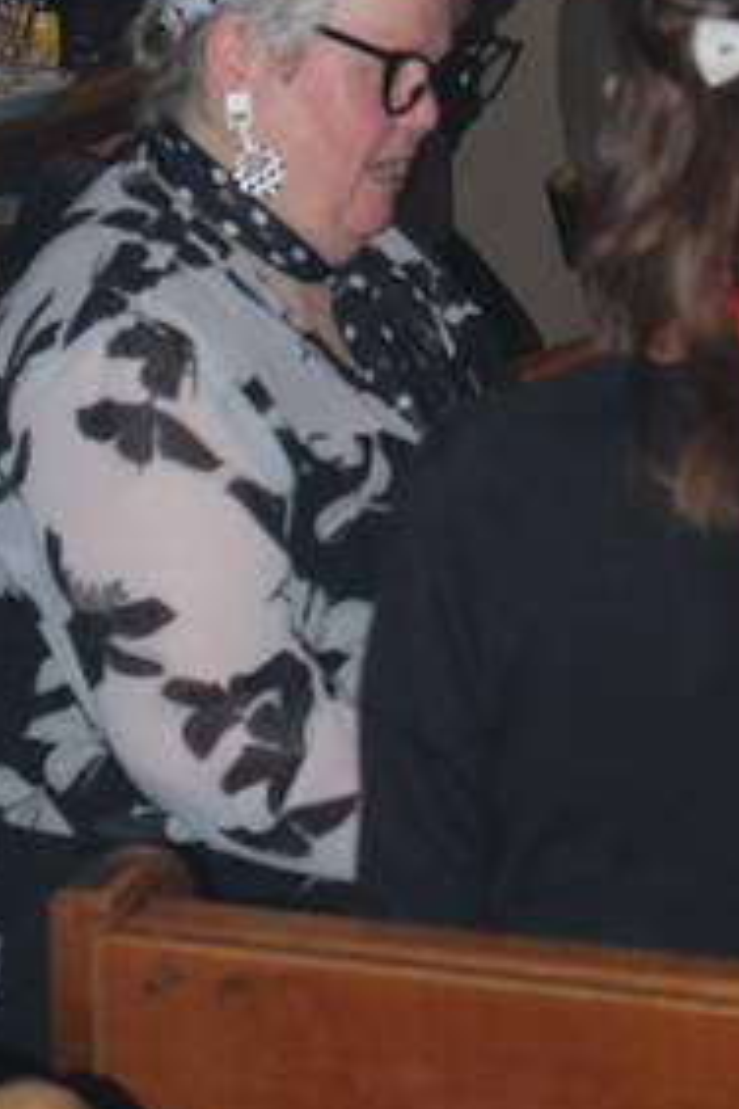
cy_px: 232
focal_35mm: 147
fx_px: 4526
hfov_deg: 9.3
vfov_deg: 13.9
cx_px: 564
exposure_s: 1/60
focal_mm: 55
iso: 800
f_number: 4
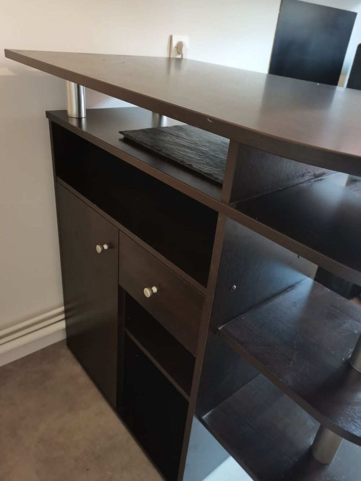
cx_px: 180
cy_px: 240
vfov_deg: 67.3
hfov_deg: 53.1
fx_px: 361
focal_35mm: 26
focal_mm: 5.58
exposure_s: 1/20
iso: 1000
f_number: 1.8
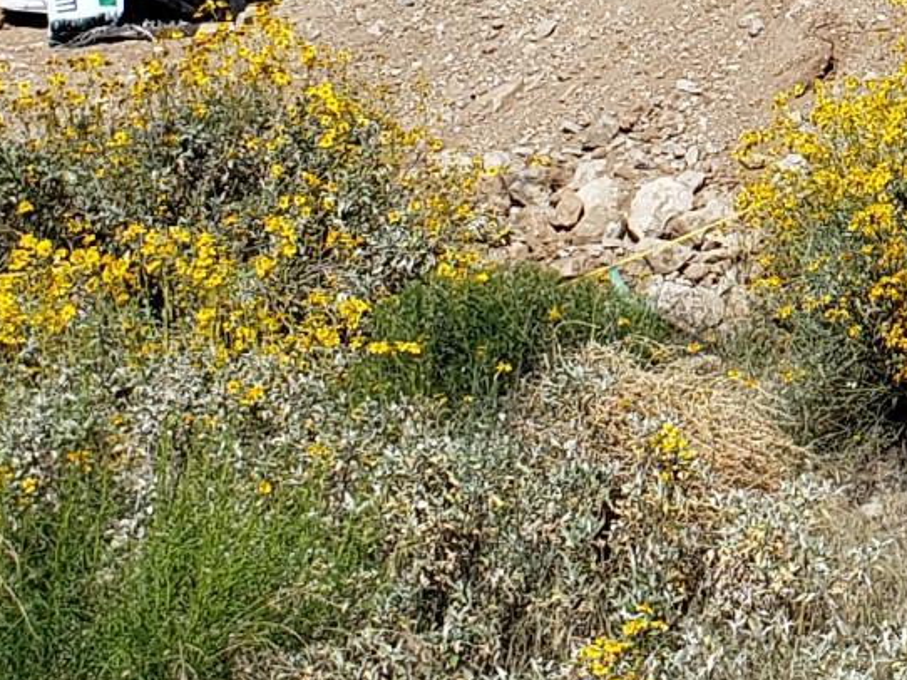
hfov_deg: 13.3
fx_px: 3771
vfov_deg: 10.1
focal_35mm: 144
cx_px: 1160
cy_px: -134
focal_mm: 4.3
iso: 50
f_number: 2.4
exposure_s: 1/2380
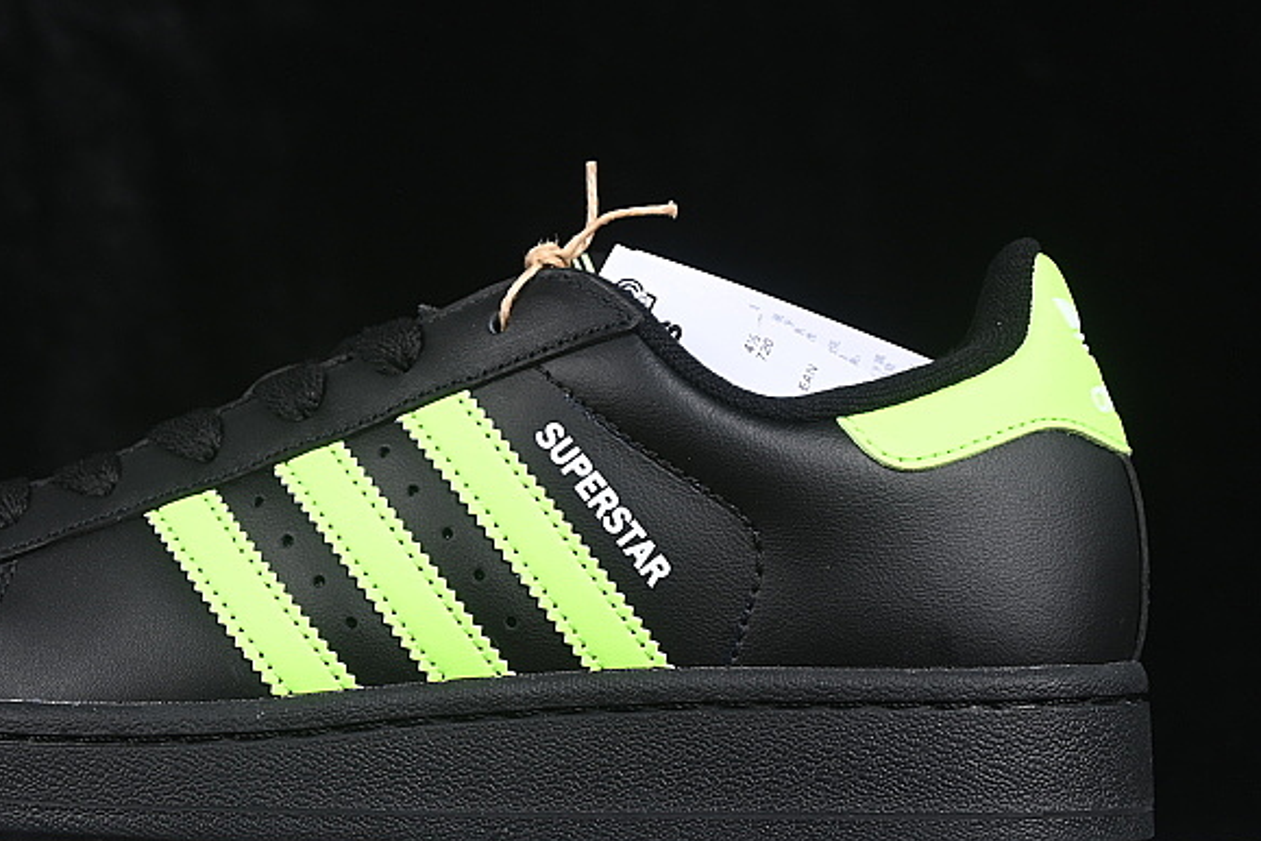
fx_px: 4904
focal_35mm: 140
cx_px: 451
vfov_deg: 9.8
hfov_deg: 14.6
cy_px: 362
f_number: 6.3
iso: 160
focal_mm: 50
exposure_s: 1/60
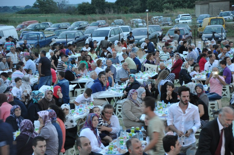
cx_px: 117
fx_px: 828
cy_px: 78
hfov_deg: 16.1
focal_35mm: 128
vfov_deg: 10.7
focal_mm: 85
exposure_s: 1/30
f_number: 5.6
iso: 800
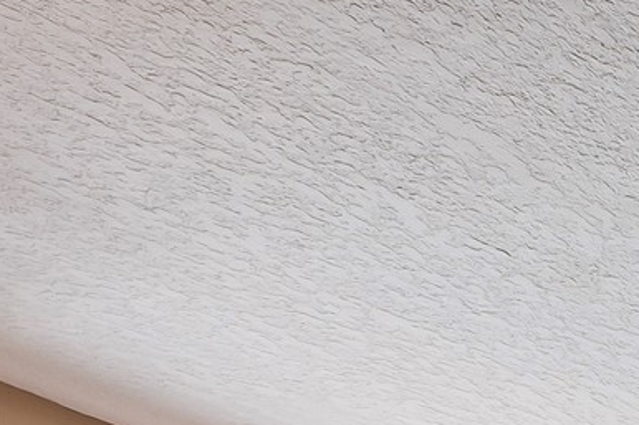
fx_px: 1597
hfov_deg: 14.6
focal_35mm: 90
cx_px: 1530
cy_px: 1182
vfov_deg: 11.1
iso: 125
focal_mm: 16
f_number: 6.3
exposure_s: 1/5
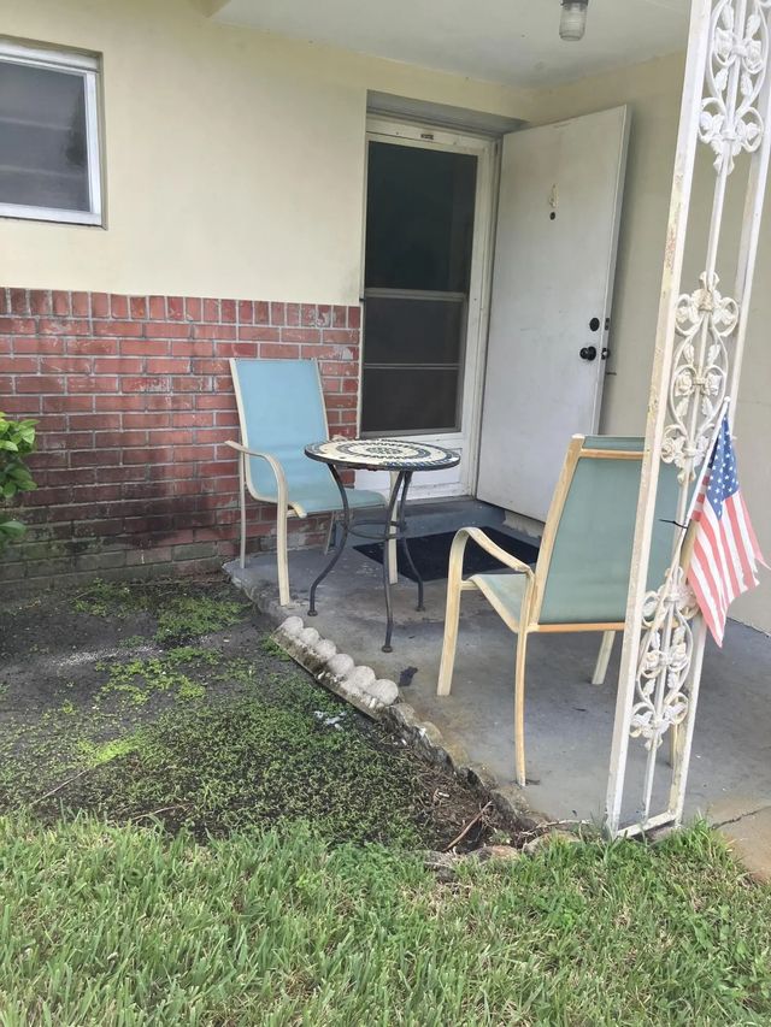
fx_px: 831
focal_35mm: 28
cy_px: 514
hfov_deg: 49.8
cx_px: 386
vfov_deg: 63.4
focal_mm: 3.99
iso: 32
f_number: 1.8
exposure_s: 1/736
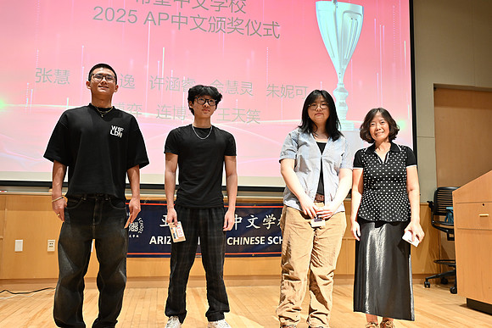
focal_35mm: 30
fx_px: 410
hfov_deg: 61.9
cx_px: 246
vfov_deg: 43.6
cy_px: 164
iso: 1000
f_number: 4
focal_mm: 30
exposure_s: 1/30
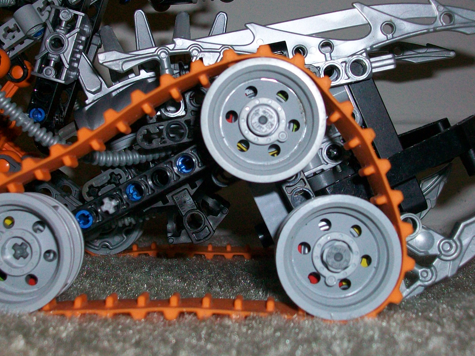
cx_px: 226
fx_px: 768
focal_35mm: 56
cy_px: 132
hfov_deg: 34.3
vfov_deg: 26.0
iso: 120
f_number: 2.8
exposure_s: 1/60
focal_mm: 5.7
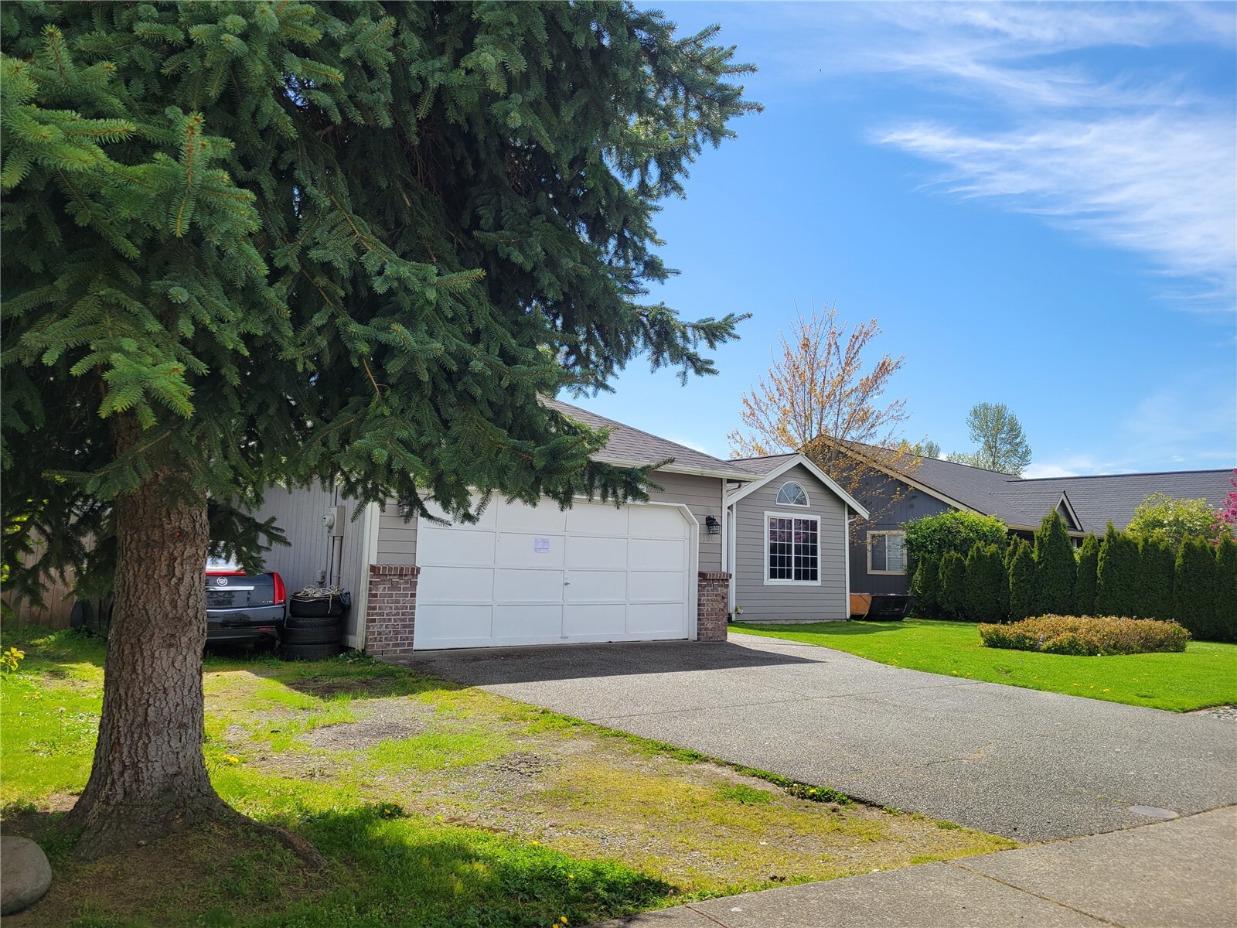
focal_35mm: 26
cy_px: 464
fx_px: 929
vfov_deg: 53.1
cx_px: 618
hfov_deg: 67.3
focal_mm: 5.4
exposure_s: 1/2032
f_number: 1.8
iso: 40
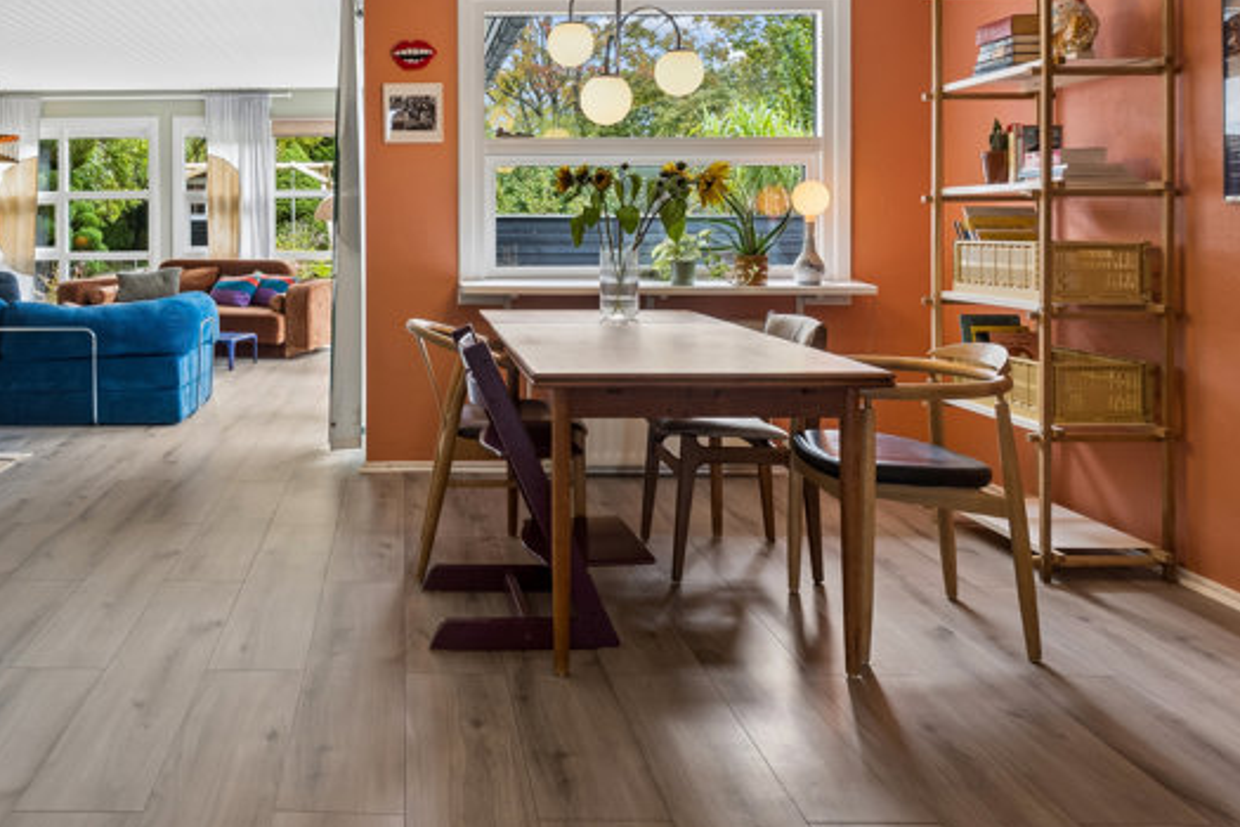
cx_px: 371
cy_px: 240
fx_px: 1141
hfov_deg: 55.3
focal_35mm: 33
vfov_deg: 39.1
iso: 200
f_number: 8
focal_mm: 14.5
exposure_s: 1/8
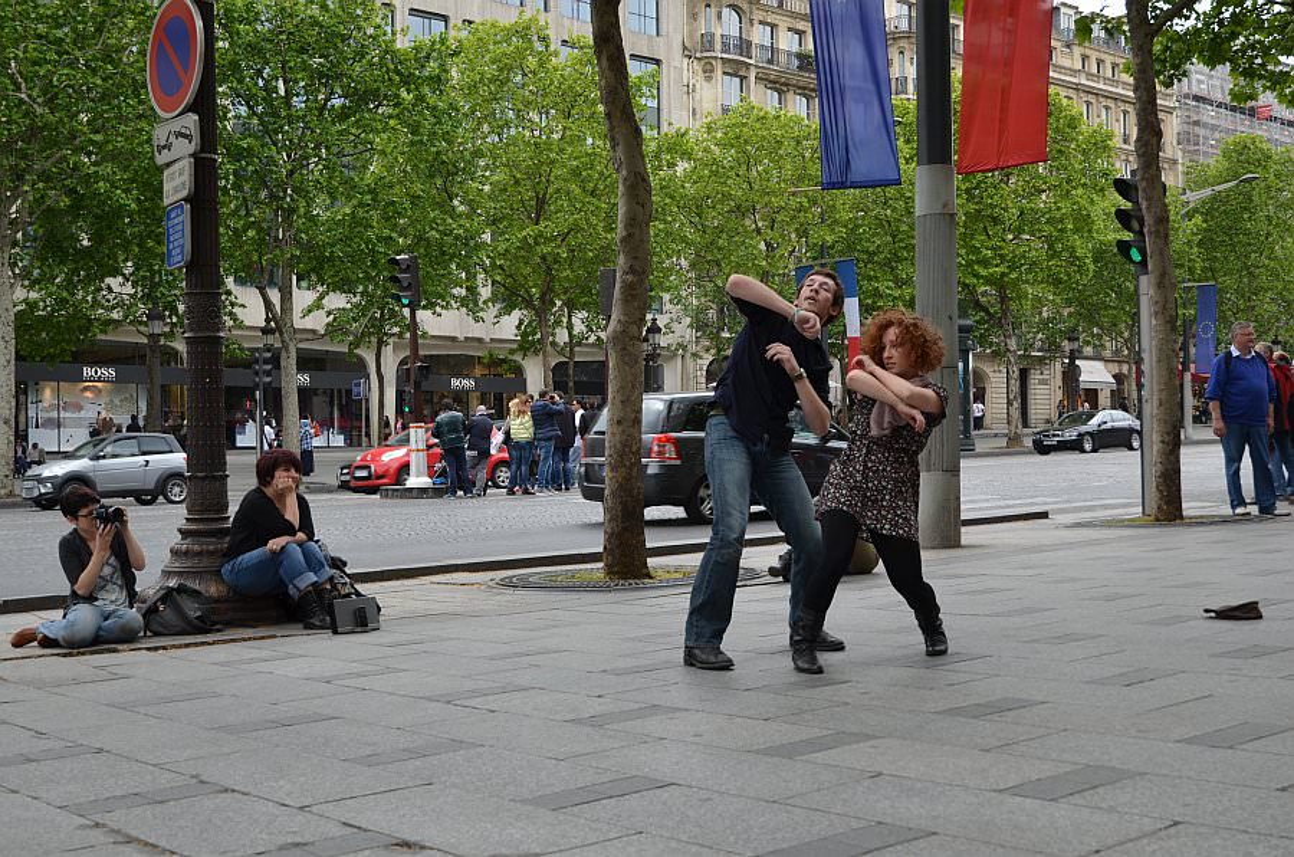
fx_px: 1506
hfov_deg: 46.5
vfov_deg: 31.8
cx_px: 647
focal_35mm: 42
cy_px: 428
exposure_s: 1/200
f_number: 7.1
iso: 160
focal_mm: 28
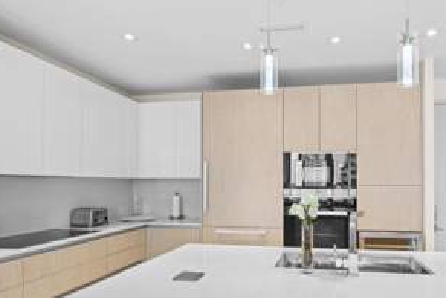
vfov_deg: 54.7
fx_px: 285
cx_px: 275
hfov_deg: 74.9
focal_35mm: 23
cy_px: 180
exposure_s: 1/2
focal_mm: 14
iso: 64
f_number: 8
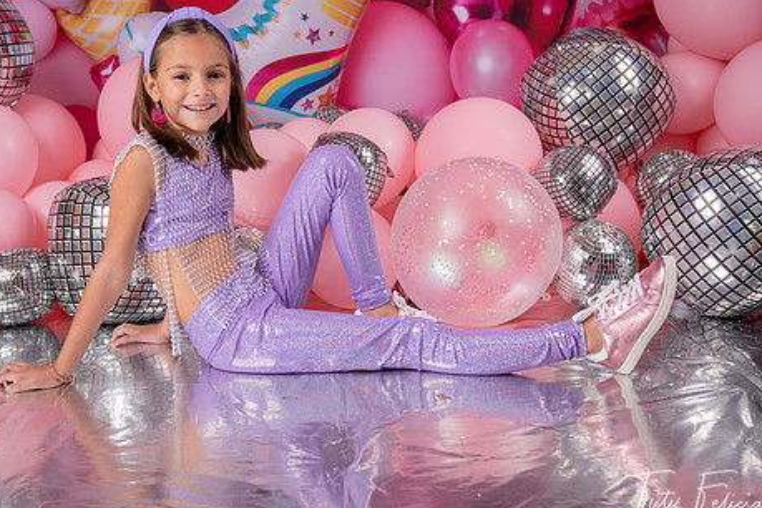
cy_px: 237
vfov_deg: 28.1
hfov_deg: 41.0
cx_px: 327
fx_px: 1016
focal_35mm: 48
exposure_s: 1/125
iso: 200
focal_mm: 38
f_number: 4
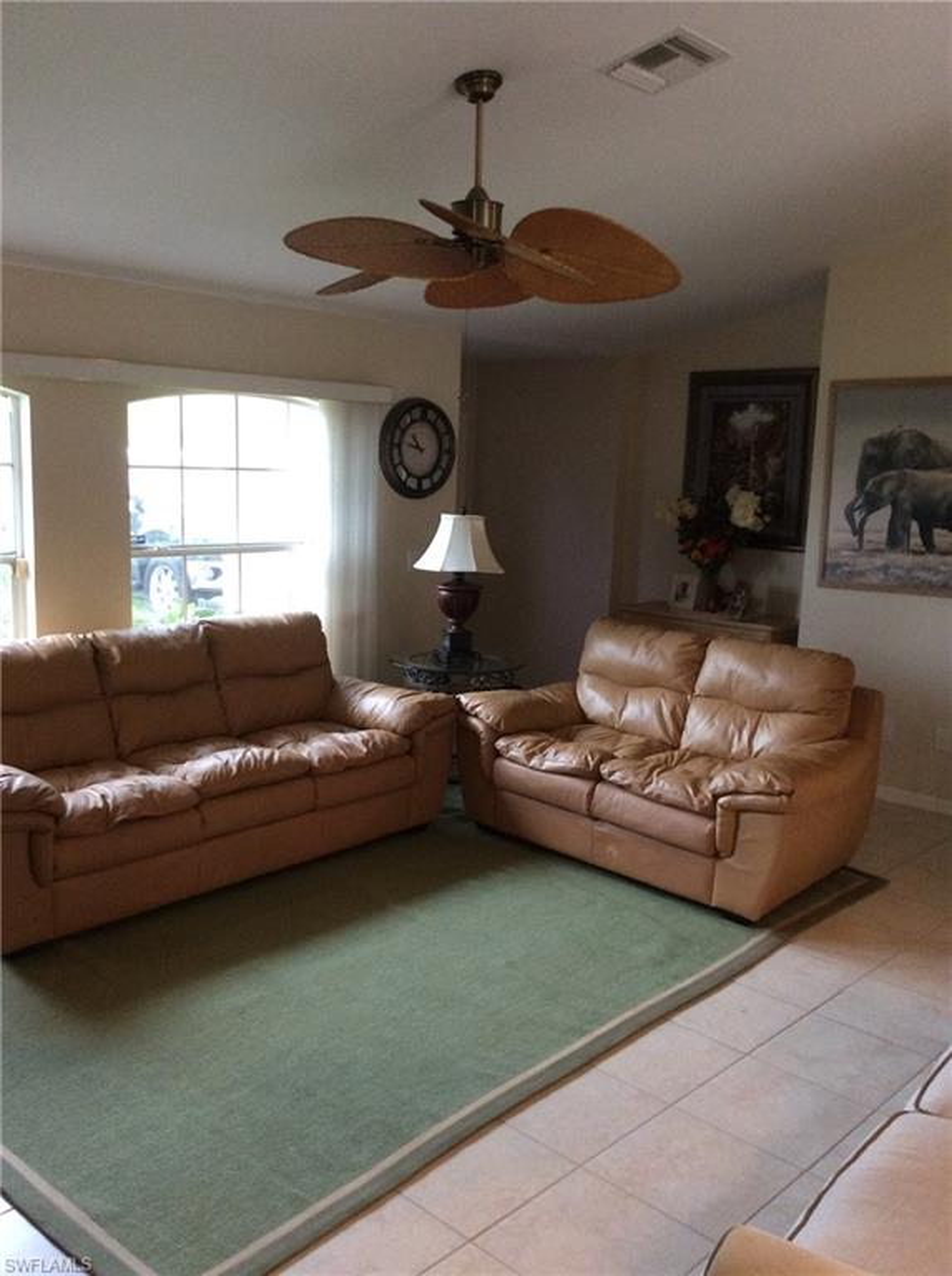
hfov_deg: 44.0
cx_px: 476
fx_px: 1177
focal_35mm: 32
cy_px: 638
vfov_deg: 56.9
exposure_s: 1/24
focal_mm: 3.3
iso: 200
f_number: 2.4
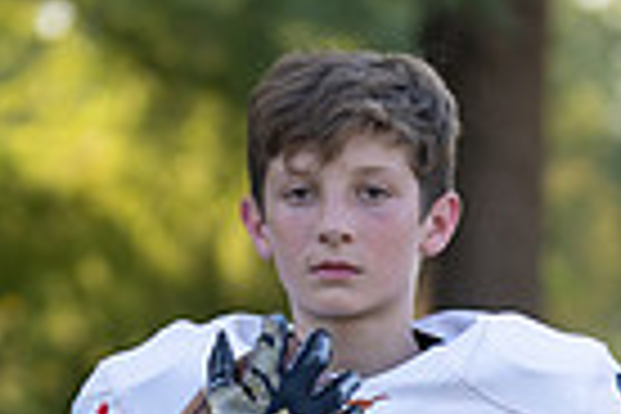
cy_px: 754
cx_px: 364
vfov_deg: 3.5
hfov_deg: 5.3
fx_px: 6692
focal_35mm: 388
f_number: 2.8
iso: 160
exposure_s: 1/400
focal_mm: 92
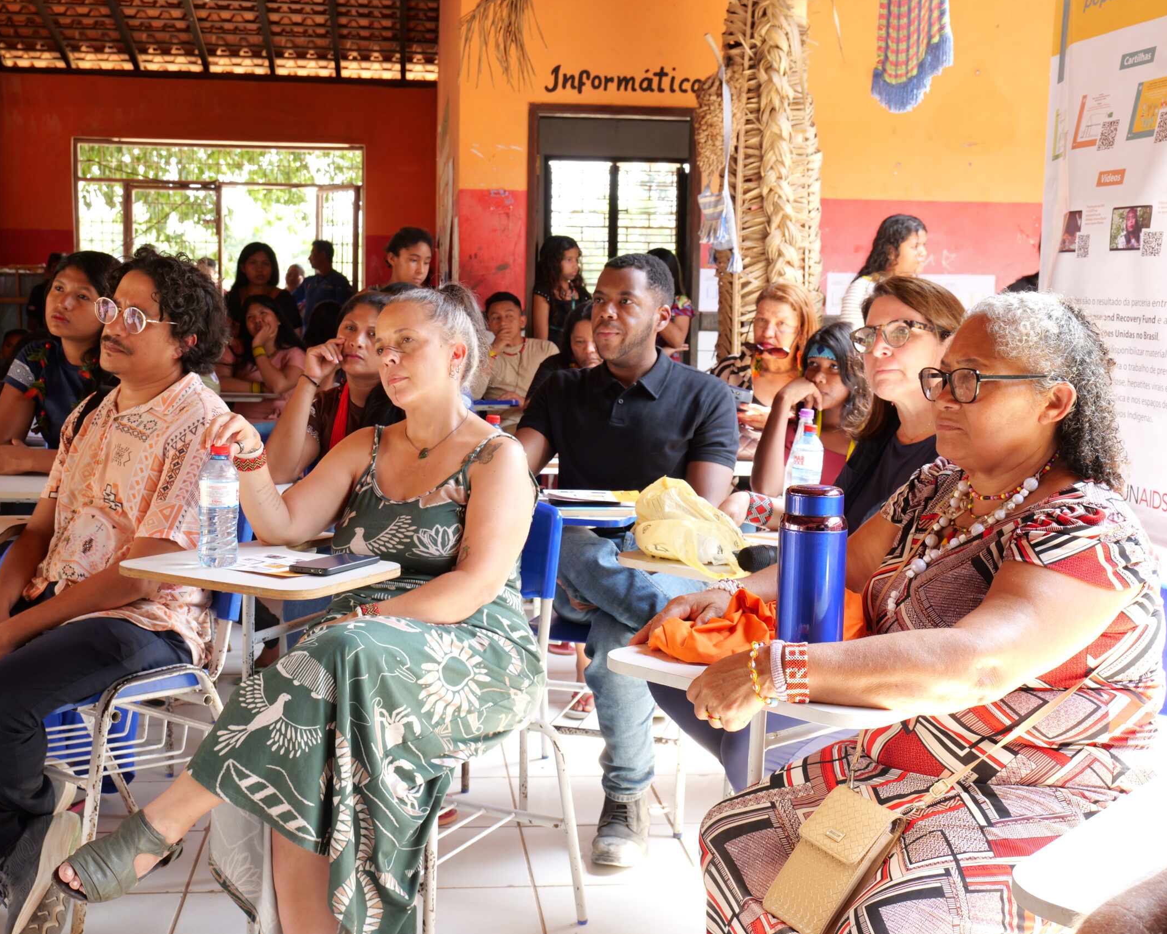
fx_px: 1450
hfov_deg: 43.8
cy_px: 468
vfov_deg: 35.7
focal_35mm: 42
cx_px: 571
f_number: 10
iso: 1000
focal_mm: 37
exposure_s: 1/40
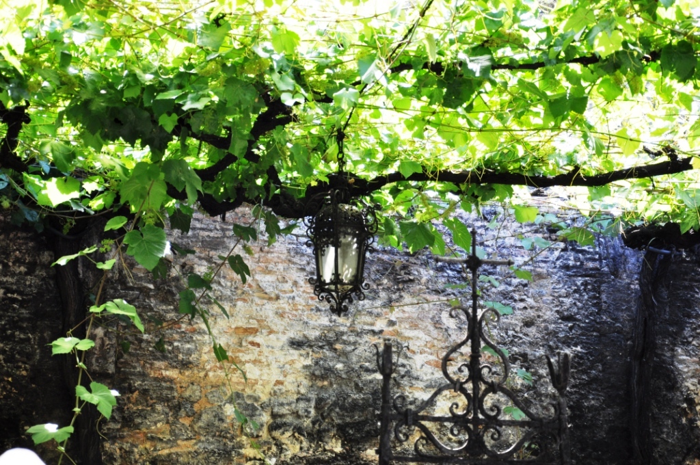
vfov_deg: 13.0
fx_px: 2039
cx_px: 350
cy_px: 232
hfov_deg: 19.5
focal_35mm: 105
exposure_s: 1/125
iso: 320
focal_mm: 70
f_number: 5.6
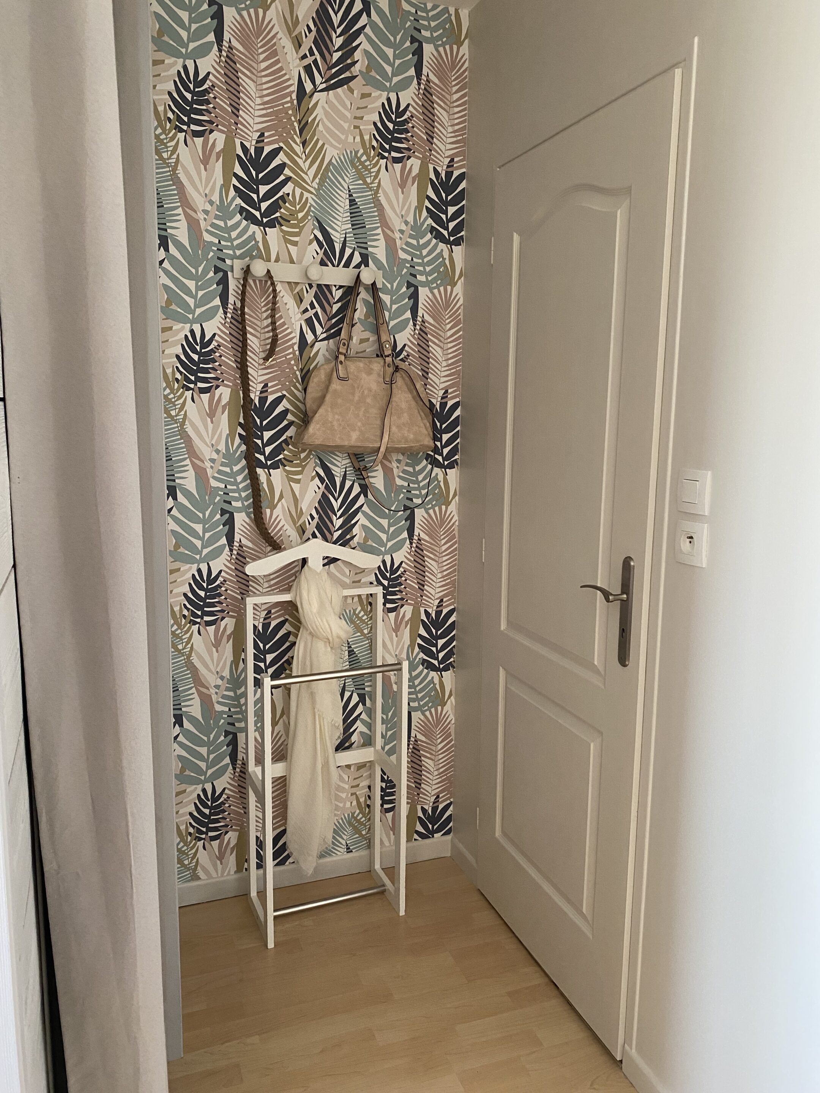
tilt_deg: -8.0
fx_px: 821
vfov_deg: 67.3
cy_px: 546
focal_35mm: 26
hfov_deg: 53.1
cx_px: 410
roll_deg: -0.7
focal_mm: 4.25
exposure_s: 1/60
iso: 320
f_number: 1.8
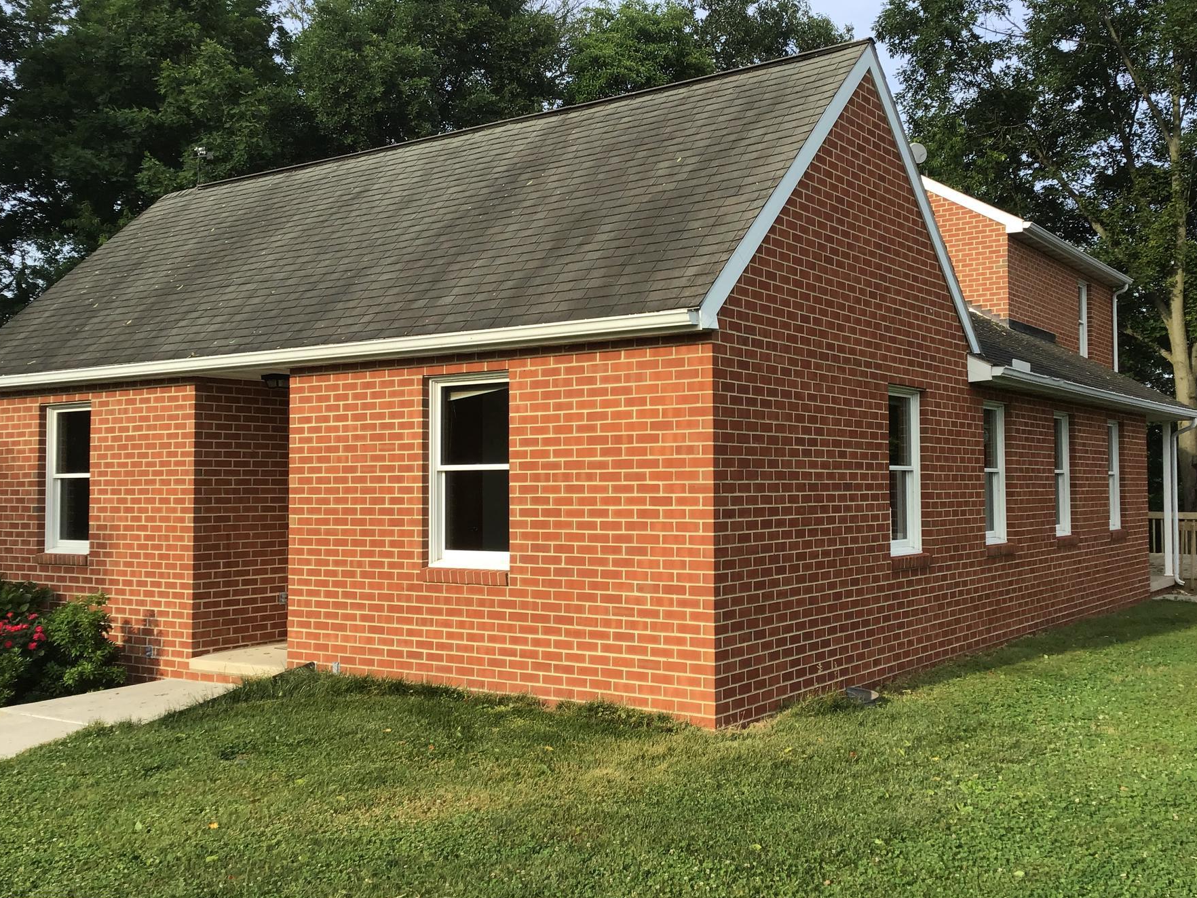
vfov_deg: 39.7
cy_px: 434
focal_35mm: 36
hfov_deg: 51.3
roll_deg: +1.5
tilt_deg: +0.6
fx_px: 1245
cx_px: 641
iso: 25
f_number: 2.4
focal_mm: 3.3
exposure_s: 1/525
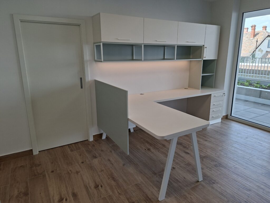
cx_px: 135
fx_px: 179
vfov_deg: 58.9
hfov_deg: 73.9
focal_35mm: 23
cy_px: 102
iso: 50
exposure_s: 1/202
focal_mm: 5.54
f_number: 1.8
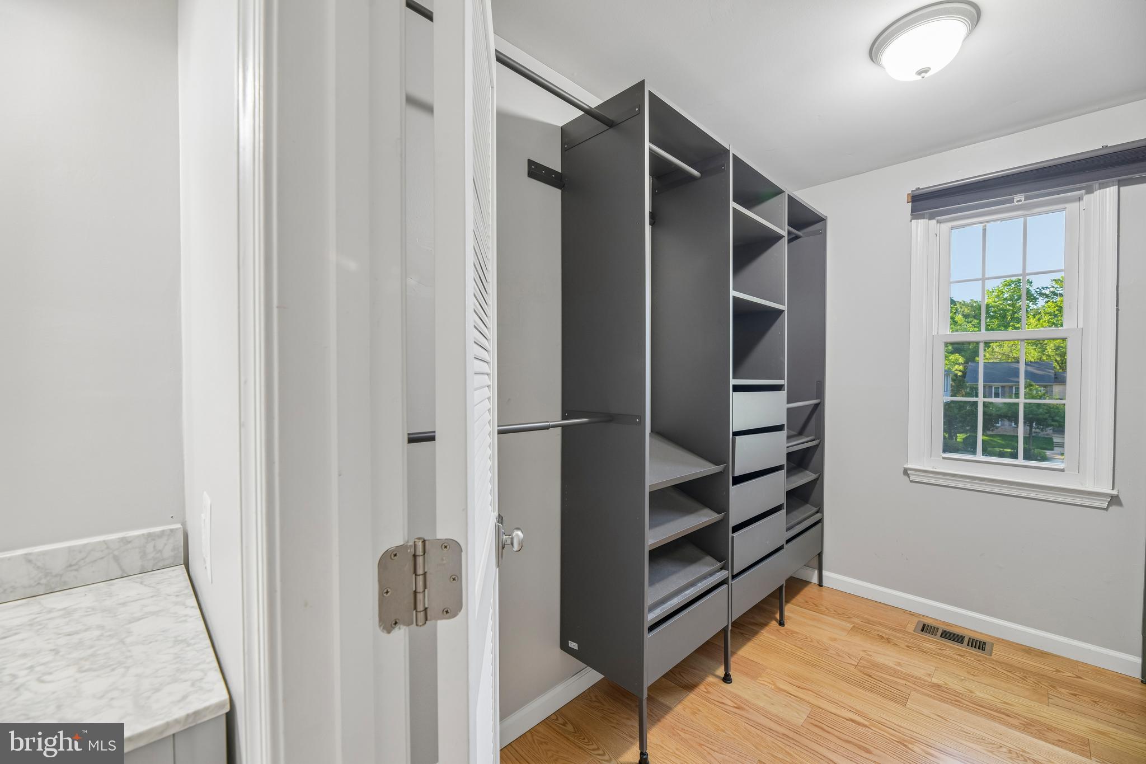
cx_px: 573
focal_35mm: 14
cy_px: 382
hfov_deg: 104.3
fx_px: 446
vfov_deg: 81.2
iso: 400
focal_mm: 14
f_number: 8
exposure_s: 1/6
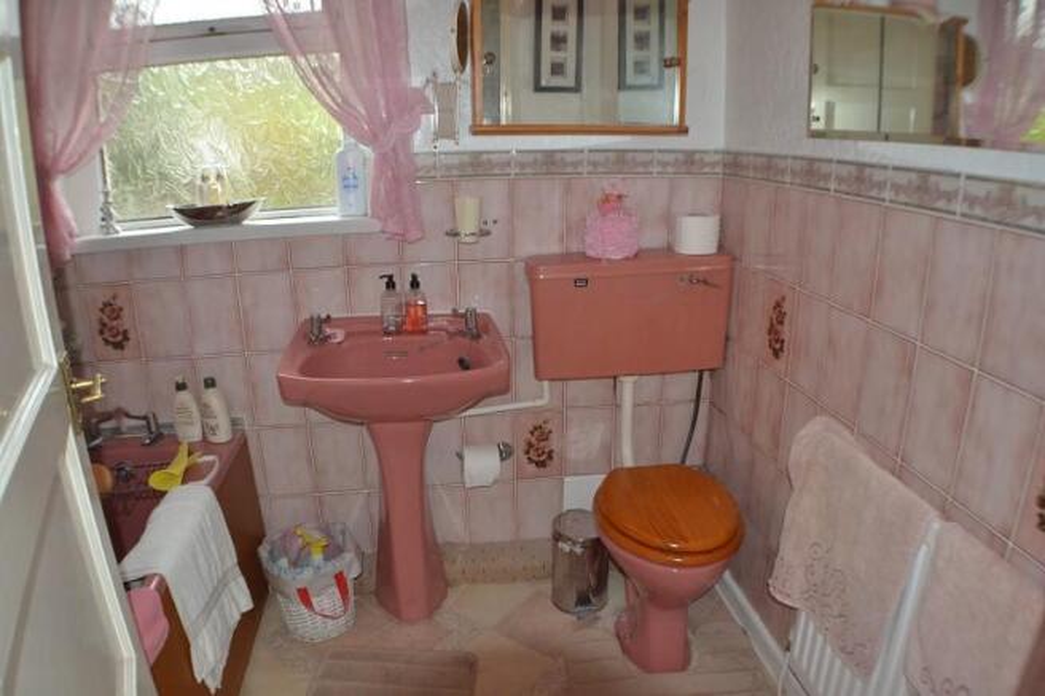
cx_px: 522
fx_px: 958
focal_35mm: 33
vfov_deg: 39.9
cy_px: 348
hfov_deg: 57.2
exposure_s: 1/60
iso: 800
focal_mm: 22
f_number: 3.8
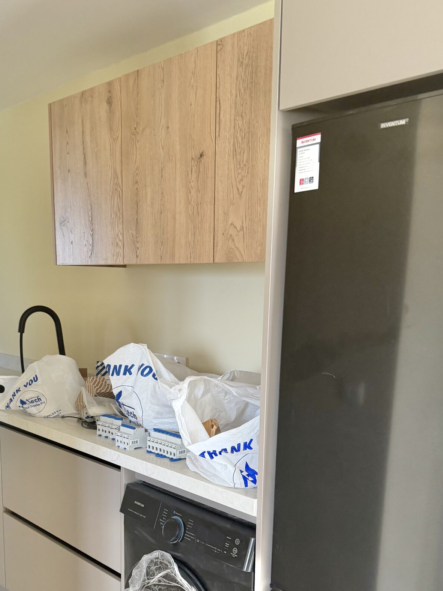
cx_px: 200
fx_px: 665
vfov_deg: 46.4
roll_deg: -2.5
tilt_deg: -11.4
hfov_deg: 36.8
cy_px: 431
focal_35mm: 39
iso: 200
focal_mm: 6.76
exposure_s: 1/80
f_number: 1.78
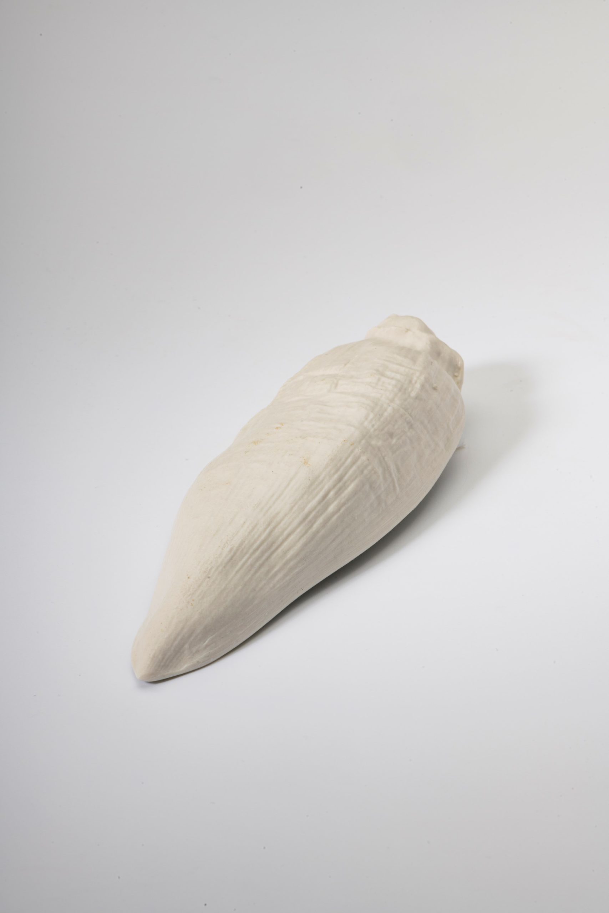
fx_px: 2664
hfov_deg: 13.0
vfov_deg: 19.5
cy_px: 456
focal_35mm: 105
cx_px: 304
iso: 100
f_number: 32
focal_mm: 105
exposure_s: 1/160
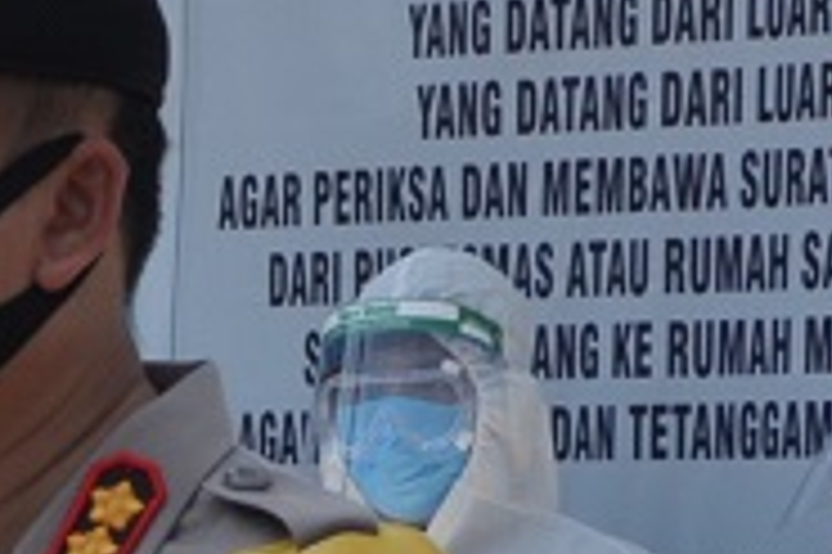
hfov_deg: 8.0
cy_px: 1205
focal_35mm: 250
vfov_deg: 5.3
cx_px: -672
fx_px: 5773
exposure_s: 1/1000
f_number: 3.8
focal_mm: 24
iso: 200
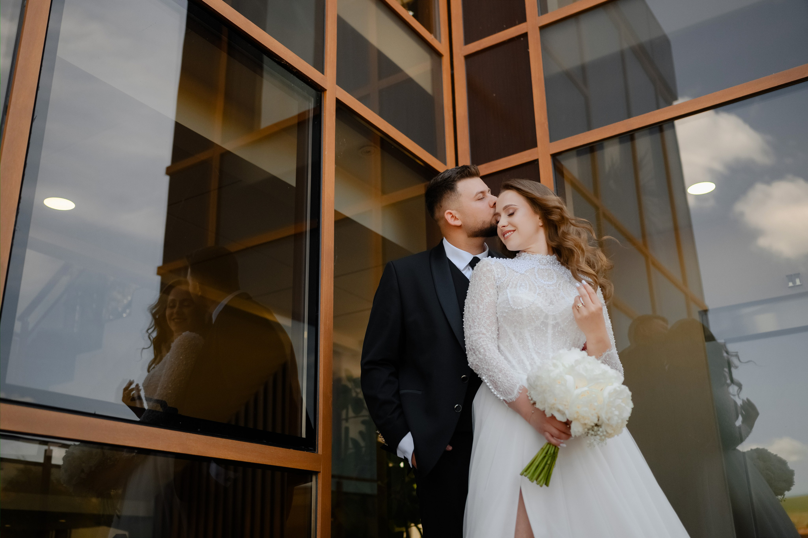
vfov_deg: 37.9
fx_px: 786
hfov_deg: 54.4
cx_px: 404
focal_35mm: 35
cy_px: 269
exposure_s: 1/5000
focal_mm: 35
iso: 640
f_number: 1.8
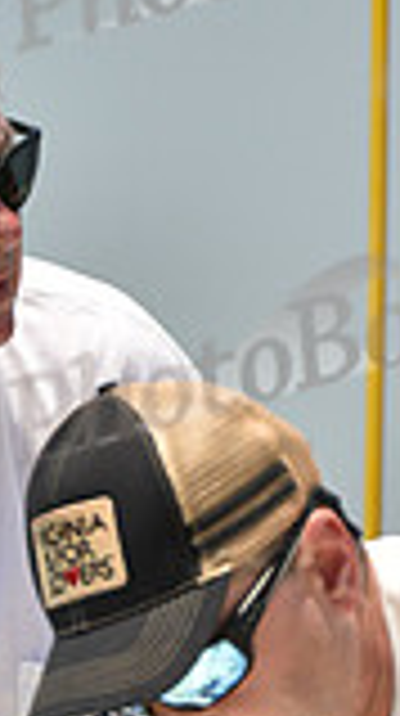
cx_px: -222
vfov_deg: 0.9
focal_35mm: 2295
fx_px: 43436
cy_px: 648
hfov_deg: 0.5
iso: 320
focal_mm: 600
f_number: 5.6
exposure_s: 1/3200
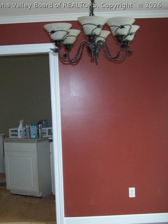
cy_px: 112
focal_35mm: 51
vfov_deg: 37.5
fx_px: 330
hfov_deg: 28.5
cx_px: 67
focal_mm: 6.3
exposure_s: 1/60
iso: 140
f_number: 2.8
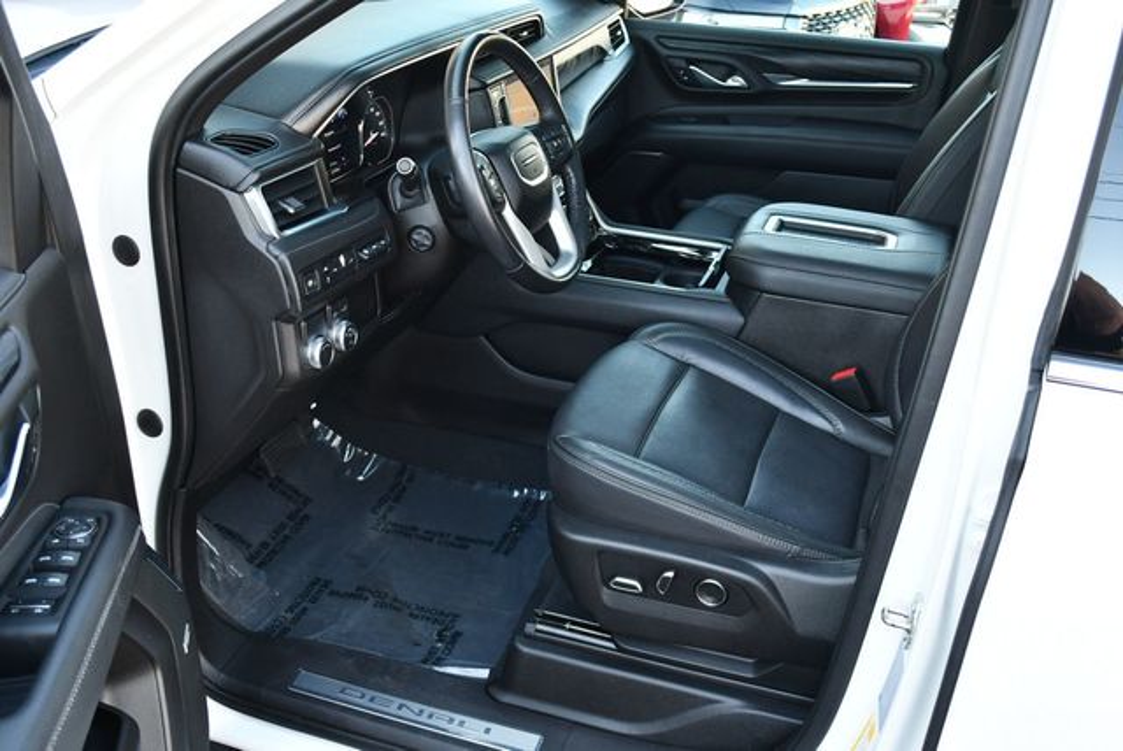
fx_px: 1124
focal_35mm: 36
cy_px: 376
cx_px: 562
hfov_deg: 53.1
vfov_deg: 36.9
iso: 800
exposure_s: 1/200
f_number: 3.5
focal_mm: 18
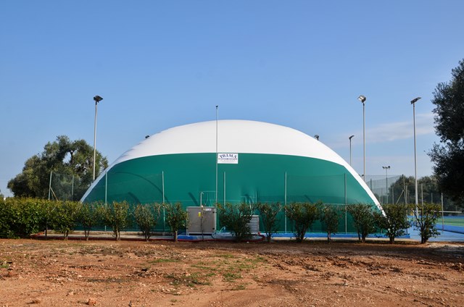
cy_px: 154
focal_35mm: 33
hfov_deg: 57.3
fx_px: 424
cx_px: 232
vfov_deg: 39.8
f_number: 8
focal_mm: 22
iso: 125
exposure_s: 1/250
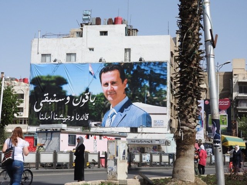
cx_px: 124
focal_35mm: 70
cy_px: 92
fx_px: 499
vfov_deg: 21.0
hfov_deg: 27.8
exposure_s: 1/1000
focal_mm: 12.5
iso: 100
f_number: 4.5
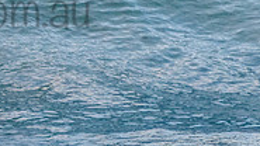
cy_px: -82
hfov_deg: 1.0
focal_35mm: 2108
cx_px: -63
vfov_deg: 0.6
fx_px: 14531
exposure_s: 1/2000
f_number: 5.6
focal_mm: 500
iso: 2500
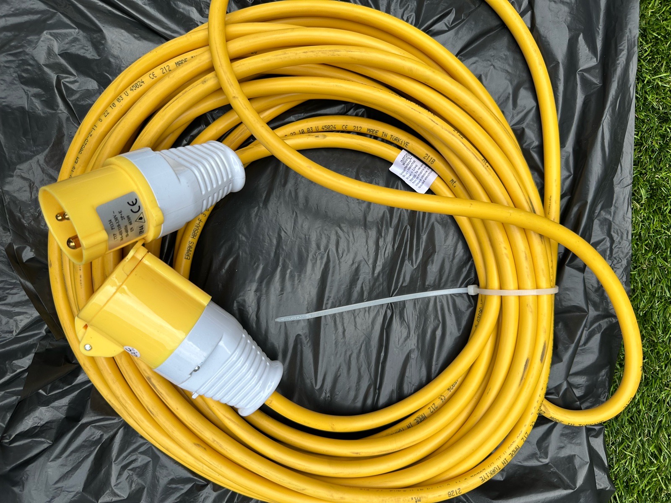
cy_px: 252
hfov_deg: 71.6
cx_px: 336
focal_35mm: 24
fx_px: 465
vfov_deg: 56.8
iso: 80
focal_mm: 6.86
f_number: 1.78
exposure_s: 1/1517
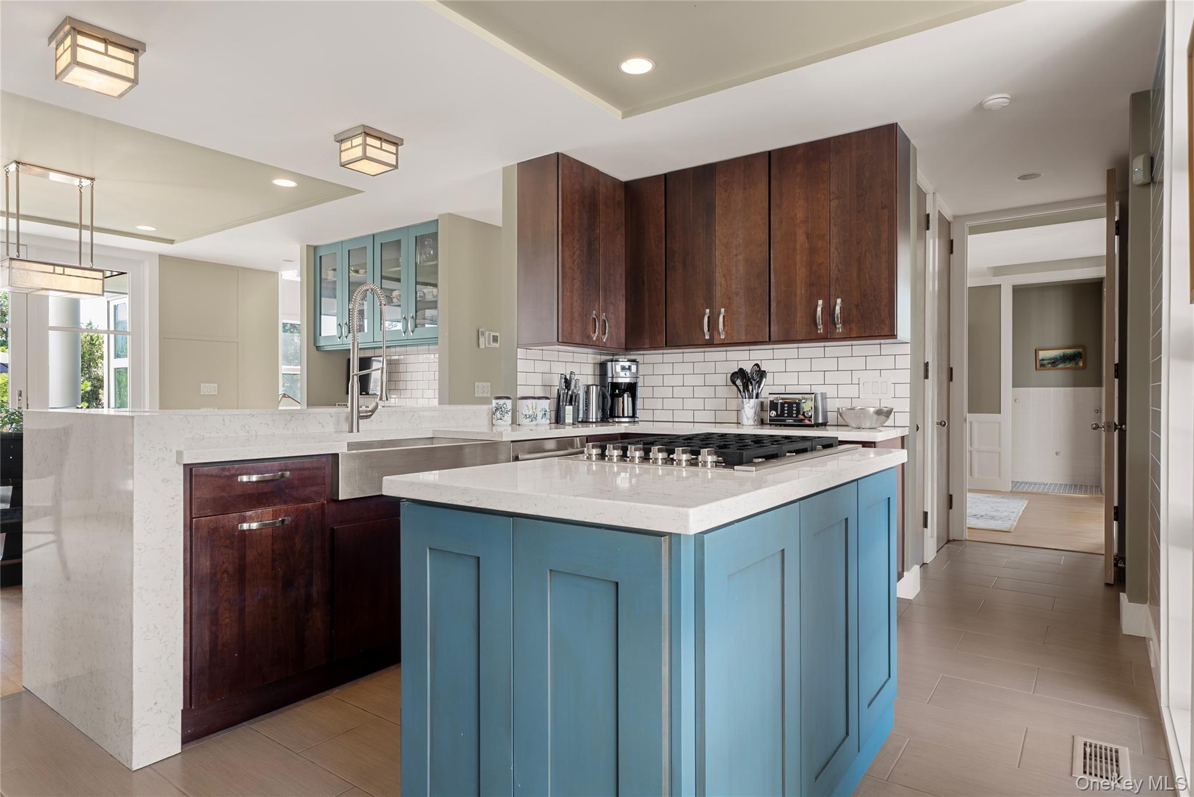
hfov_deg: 84.0
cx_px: 597
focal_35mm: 20
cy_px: 398
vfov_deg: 62.0
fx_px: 664
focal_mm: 20
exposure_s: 1/5
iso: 640
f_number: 10
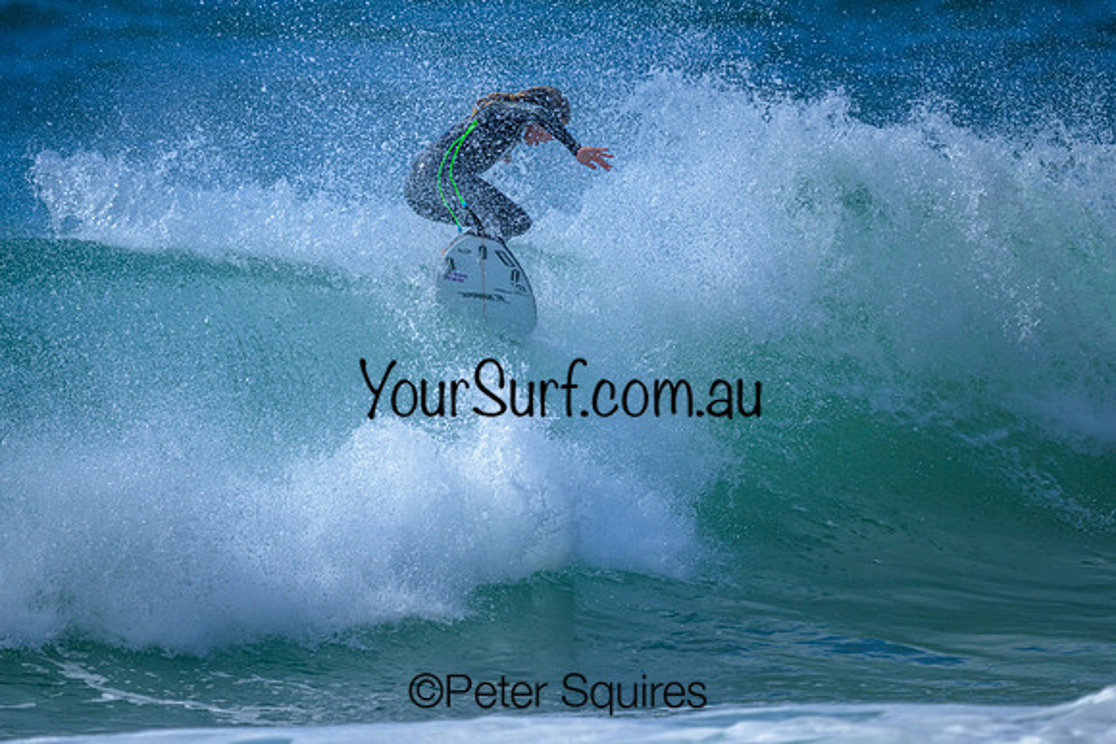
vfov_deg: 1.3
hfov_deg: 1.9
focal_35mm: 1099
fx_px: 34076
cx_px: 450
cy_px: 268
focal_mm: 800
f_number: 6.3
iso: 320
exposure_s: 1/2000
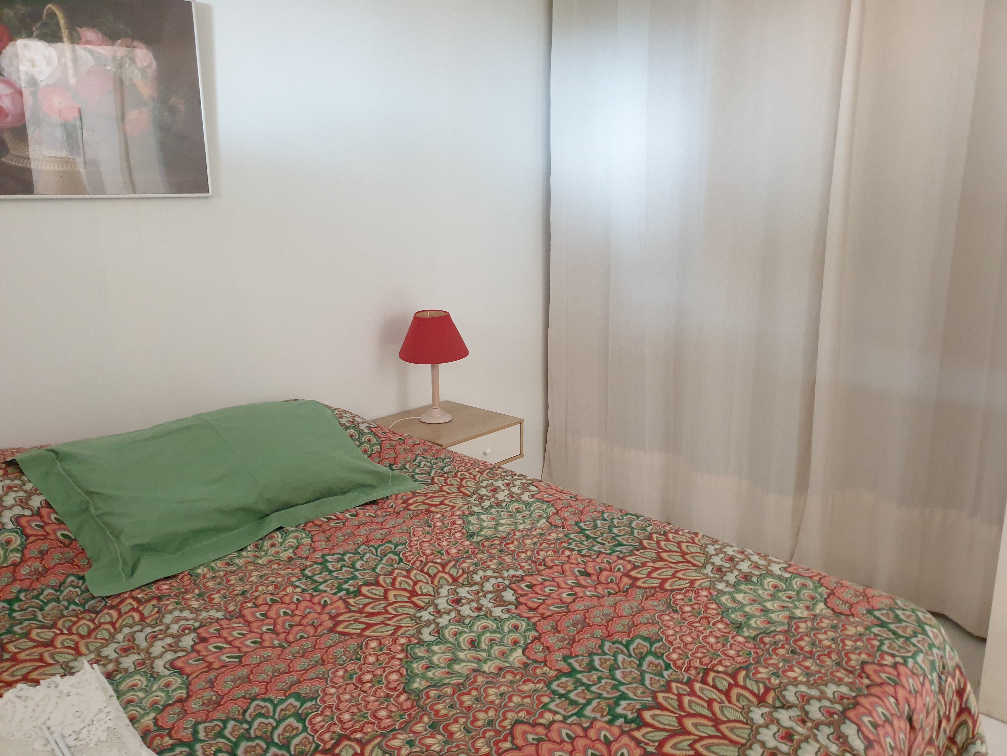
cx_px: 504
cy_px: 378
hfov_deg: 67.3
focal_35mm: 26
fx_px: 756
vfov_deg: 53.1
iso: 250
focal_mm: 4.3
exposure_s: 1/17
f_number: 1.5
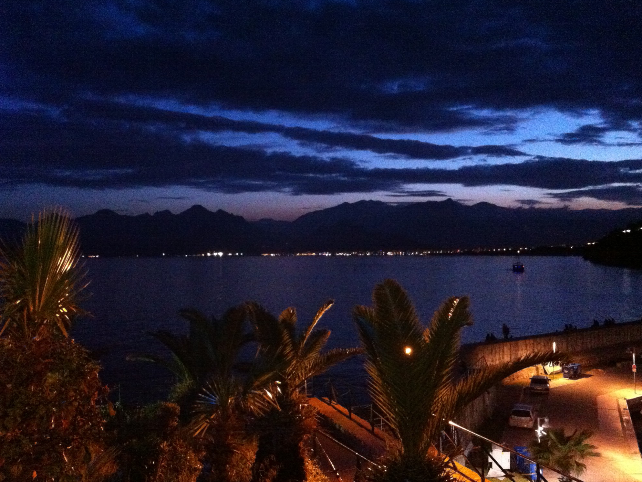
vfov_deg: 39.7
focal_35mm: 36
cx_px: 317
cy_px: 240
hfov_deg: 51.4
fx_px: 668
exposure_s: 1/15
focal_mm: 3.85
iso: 1000
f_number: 2.8
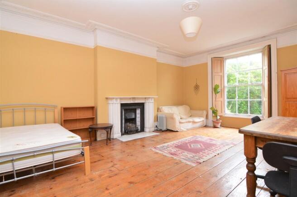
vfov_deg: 71.9
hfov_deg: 95.0
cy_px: 98
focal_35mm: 16
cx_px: 148
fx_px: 136
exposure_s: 1/60
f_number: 4
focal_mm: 11
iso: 400
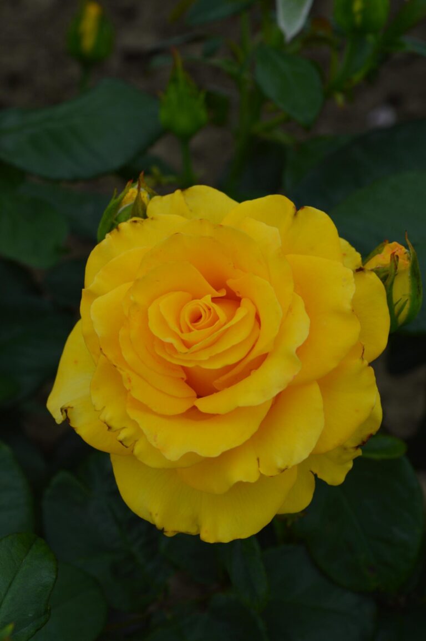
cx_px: 213
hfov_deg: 20.1
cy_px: 320
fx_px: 1200
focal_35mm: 68
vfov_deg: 29.9
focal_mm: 45
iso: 100
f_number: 8
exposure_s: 1/250
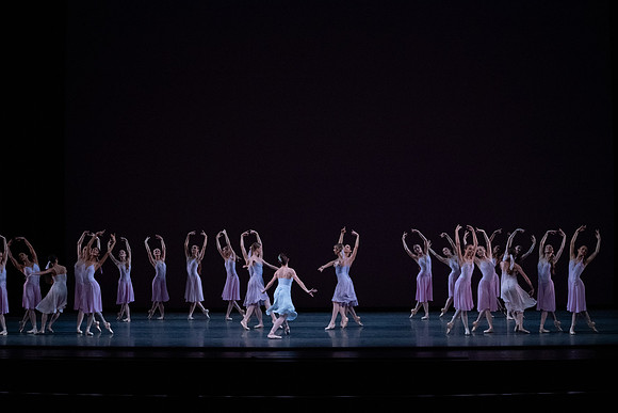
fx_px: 1202
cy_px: 206
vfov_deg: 19.5
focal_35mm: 70
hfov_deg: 28.8
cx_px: 309
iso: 12800
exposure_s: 1/400
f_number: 13
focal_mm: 70
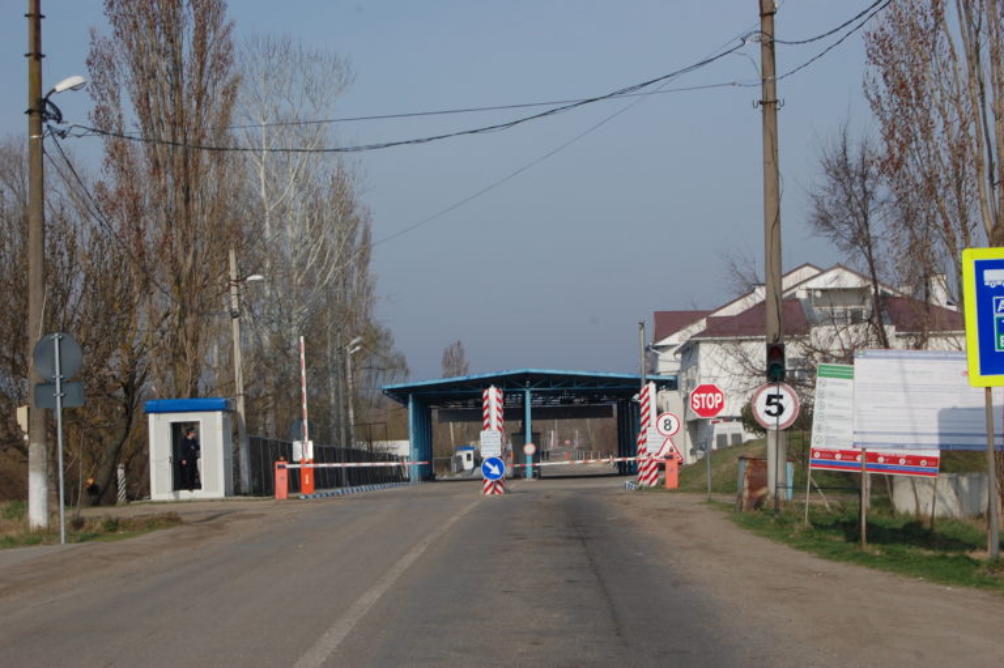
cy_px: 334
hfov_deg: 27.0
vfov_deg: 18.2
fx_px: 2090
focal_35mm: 75
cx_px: 502
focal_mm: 50
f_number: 9
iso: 200
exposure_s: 1/320
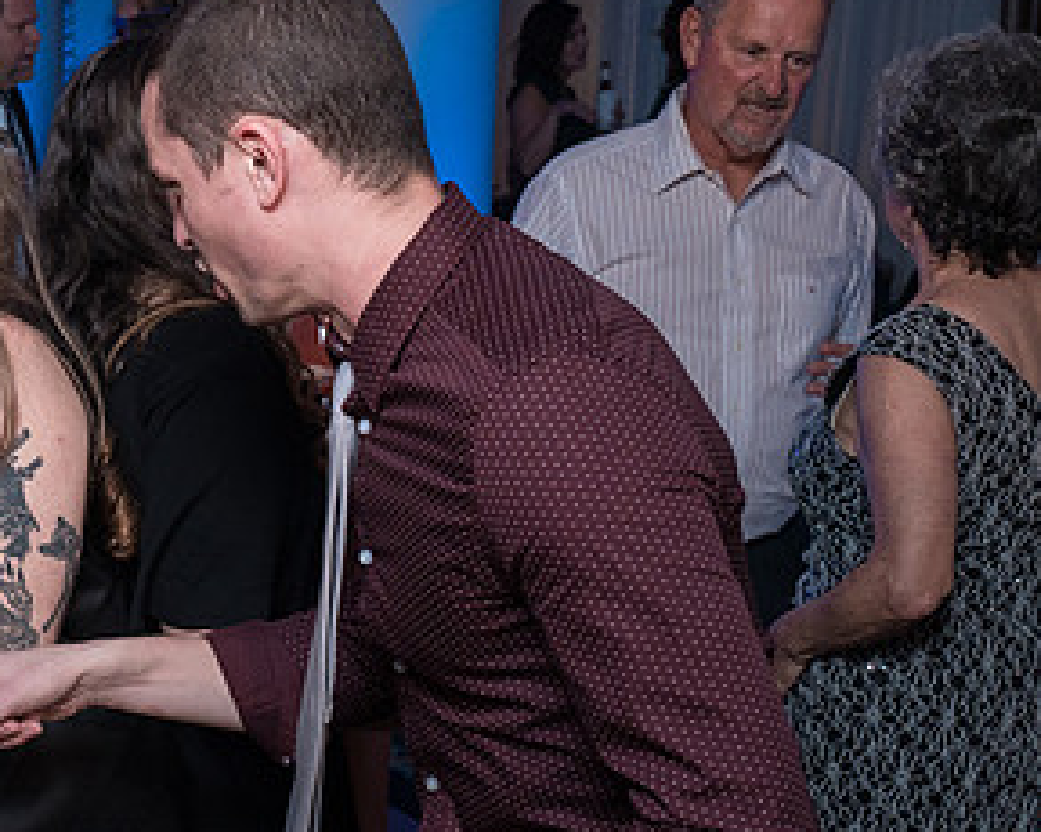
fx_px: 2155
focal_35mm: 70
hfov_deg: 26.4
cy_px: 651
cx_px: 130
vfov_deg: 21.6
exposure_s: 1/200
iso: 2000
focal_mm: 28
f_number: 5.6
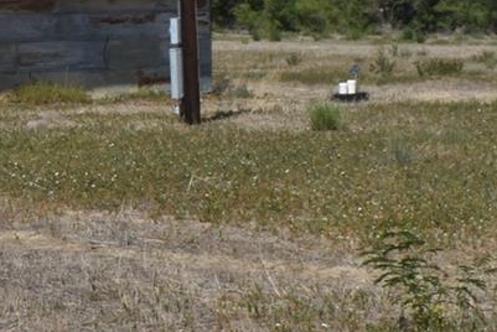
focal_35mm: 109
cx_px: -66
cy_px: 95
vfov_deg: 12.6
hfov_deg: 18.0
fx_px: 1506
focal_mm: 18
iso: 320
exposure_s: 1/200
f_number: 22
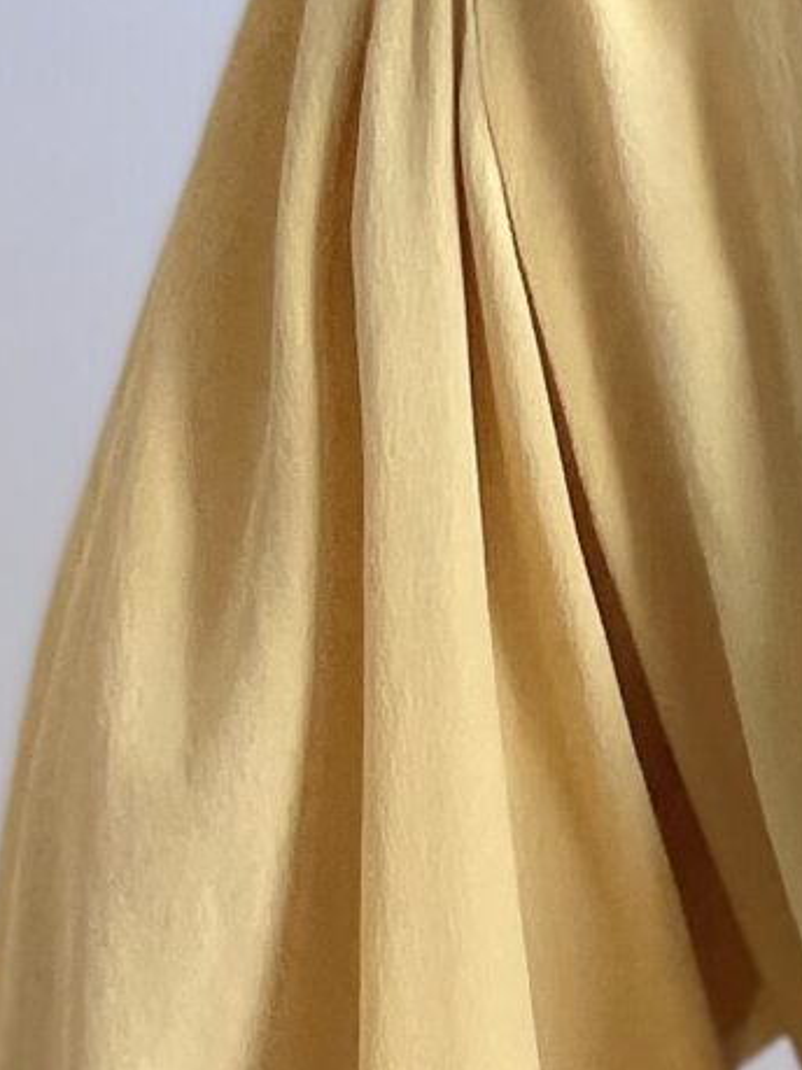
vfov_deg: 13.3
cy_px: 1243
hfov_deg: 8.8
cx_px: 2215
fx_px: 4481
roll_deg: -0.9
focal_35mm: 145
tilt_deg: -10.2
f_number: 1.6
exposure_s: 1/109
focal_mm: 4.2
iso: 125
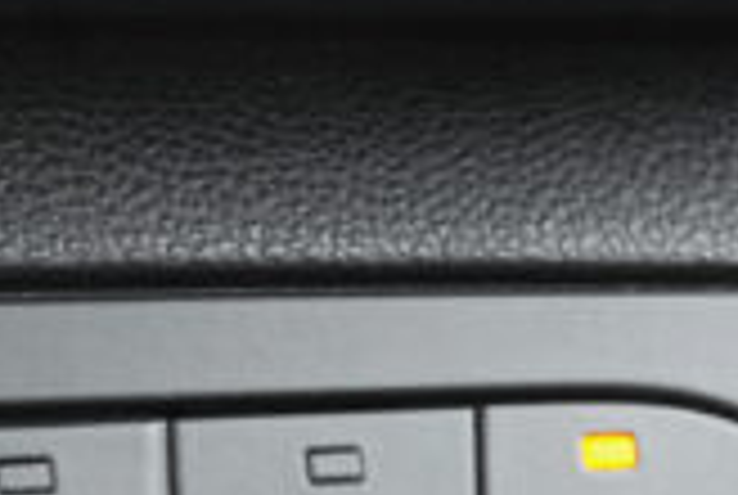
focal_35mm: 218
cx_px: -410
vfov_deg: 6.2
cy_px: 965
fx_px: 4477
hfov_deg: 9.1
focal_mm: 23.5
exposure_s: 1/13
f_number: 9
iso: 2000
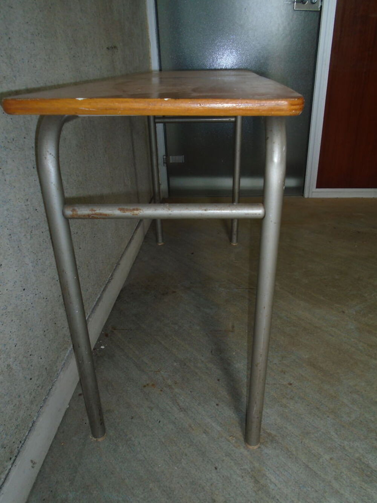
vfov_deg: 67.3
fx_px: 377
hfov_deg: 53.1
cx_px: 188
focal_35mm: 26
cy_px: 252
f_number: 3.2
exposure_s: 1/30
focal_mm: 4.6
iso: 100
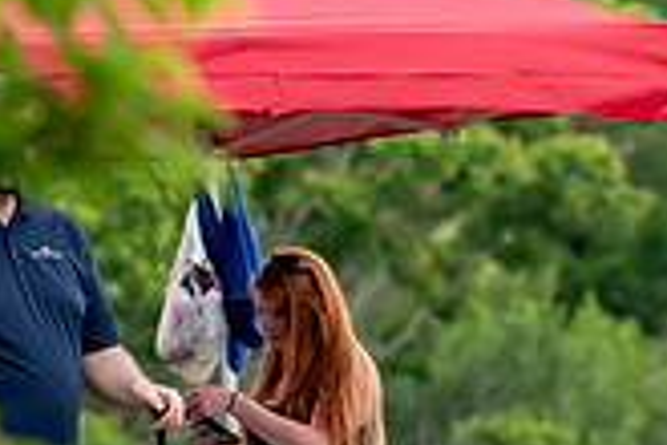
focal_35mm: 1425
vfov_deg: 1.0
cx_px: 966
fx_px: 26400
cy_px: 330
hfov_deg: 1.4
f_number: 5.6
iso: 1600
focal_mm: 270
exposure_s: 1/2000
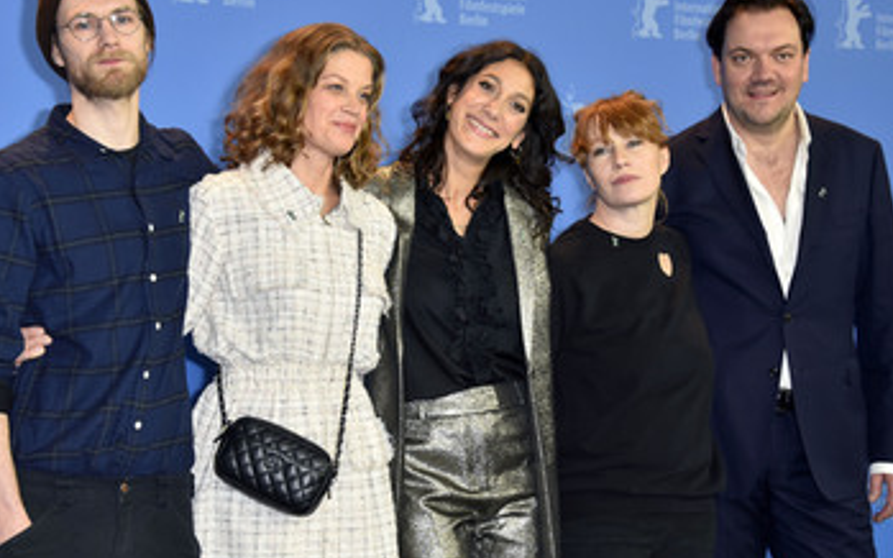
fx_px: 2239
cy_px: 282
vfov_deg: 14.2
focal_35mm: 92
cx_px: 446
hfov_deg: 22.6
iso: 800
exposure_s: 1/125
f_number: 5.6
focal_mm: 70
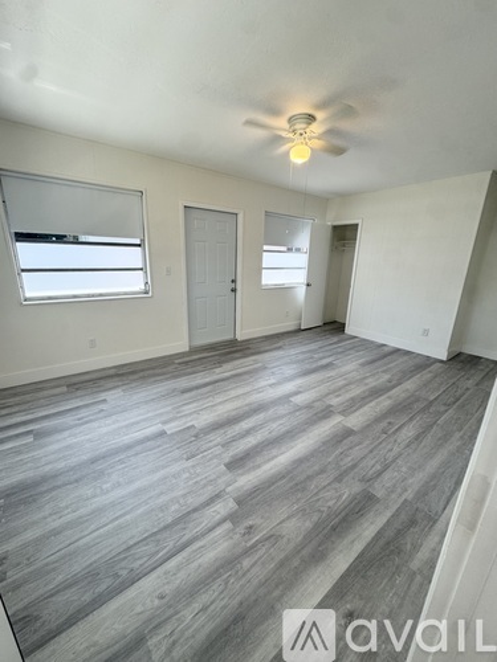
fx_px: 268
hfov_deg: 85.7
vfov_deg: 102.1
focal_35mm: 14
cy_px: 331
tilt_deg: -16.3
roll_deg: -1.2
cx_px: 248
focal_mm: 2.22
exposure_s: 1/99
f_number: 2.2
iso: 125
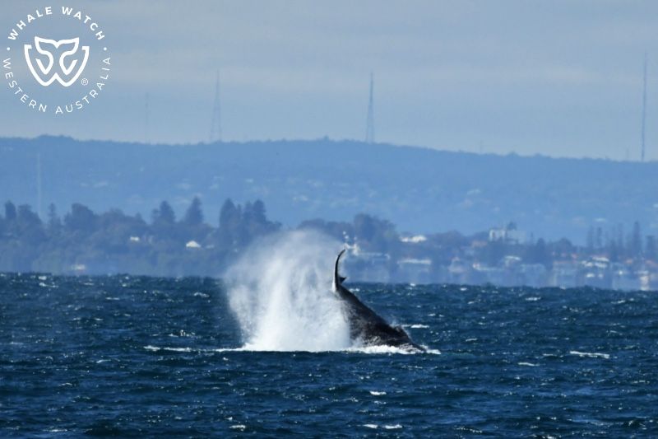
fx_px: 10964
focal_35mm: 600
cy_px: 220
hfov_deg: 3.4
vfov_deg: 2.3
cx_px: 329
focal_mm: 600
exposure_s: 1/8000
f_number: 6.3
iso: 1000
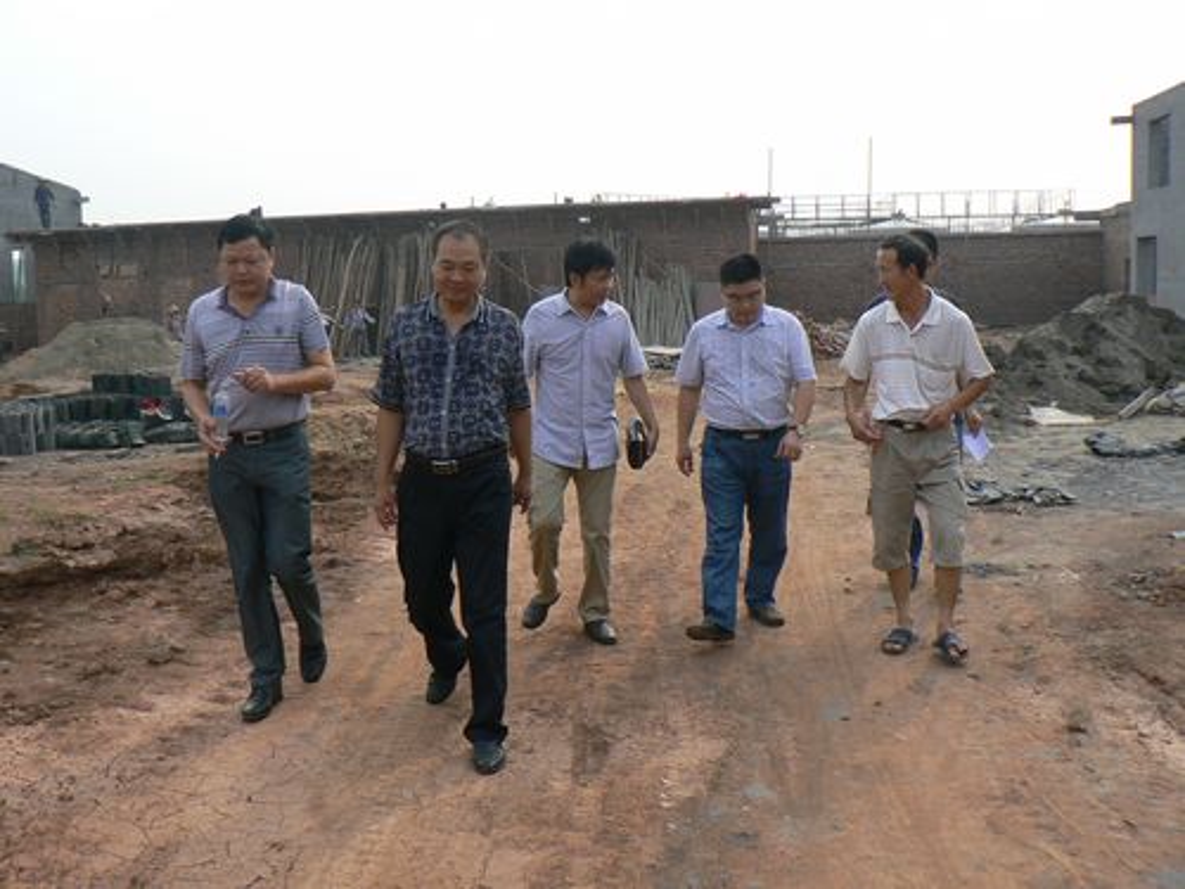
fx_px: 1232
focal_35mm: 36
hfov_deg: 51.4
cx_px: 592
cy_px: 444
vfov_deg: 39.7
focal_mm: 6
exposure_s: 1/320
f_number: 5.6
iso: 80
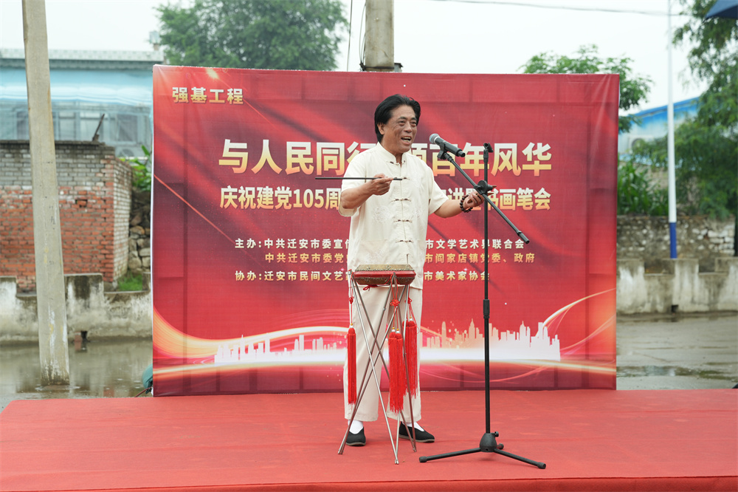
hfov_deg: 28.9
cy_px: 246
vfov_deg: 19.4
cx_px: 369
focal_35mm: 70
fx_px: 1434
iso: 200
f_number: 4
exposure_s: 1/200
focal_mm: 70
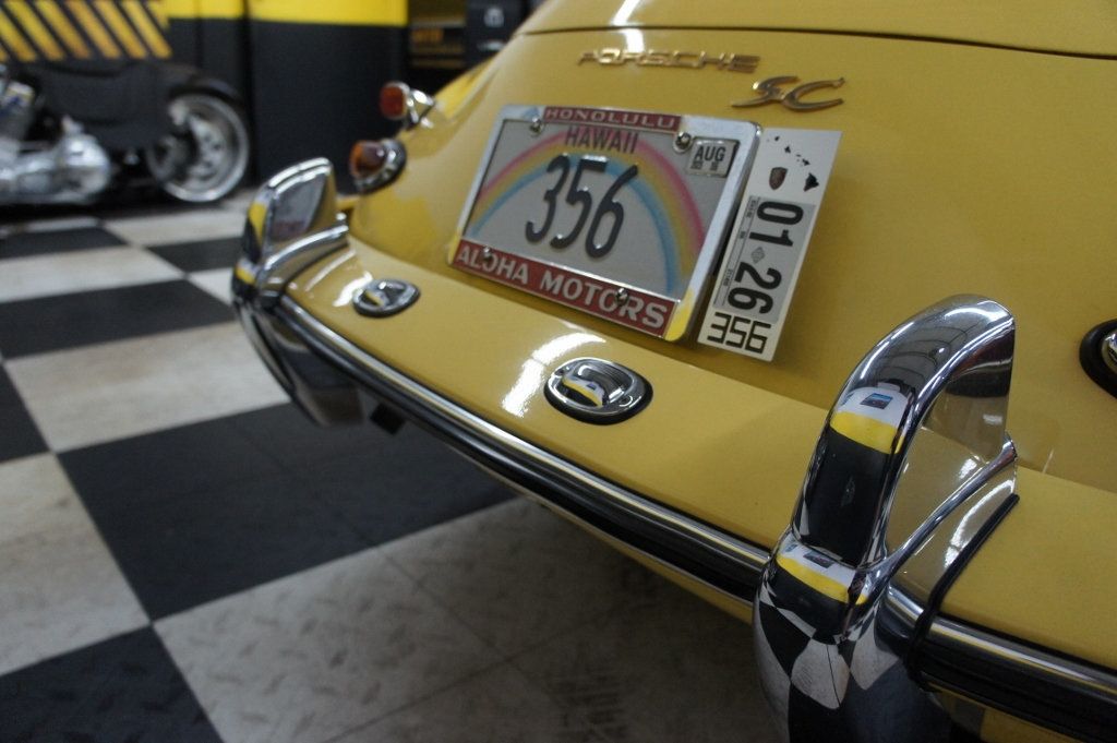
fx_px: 837
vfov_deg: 47.9
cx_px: 558
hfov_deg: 67.4
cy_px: 372
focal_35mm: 27
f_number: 3.5
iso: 1600
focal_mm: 18
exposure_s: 1/200
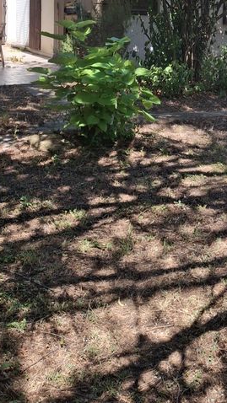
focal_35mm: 57
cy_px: 44
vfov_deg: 34.6
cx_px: 266
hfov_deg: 19.9
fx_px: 610
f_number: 1.8
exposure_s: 1/794
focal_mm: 4.69
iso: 32
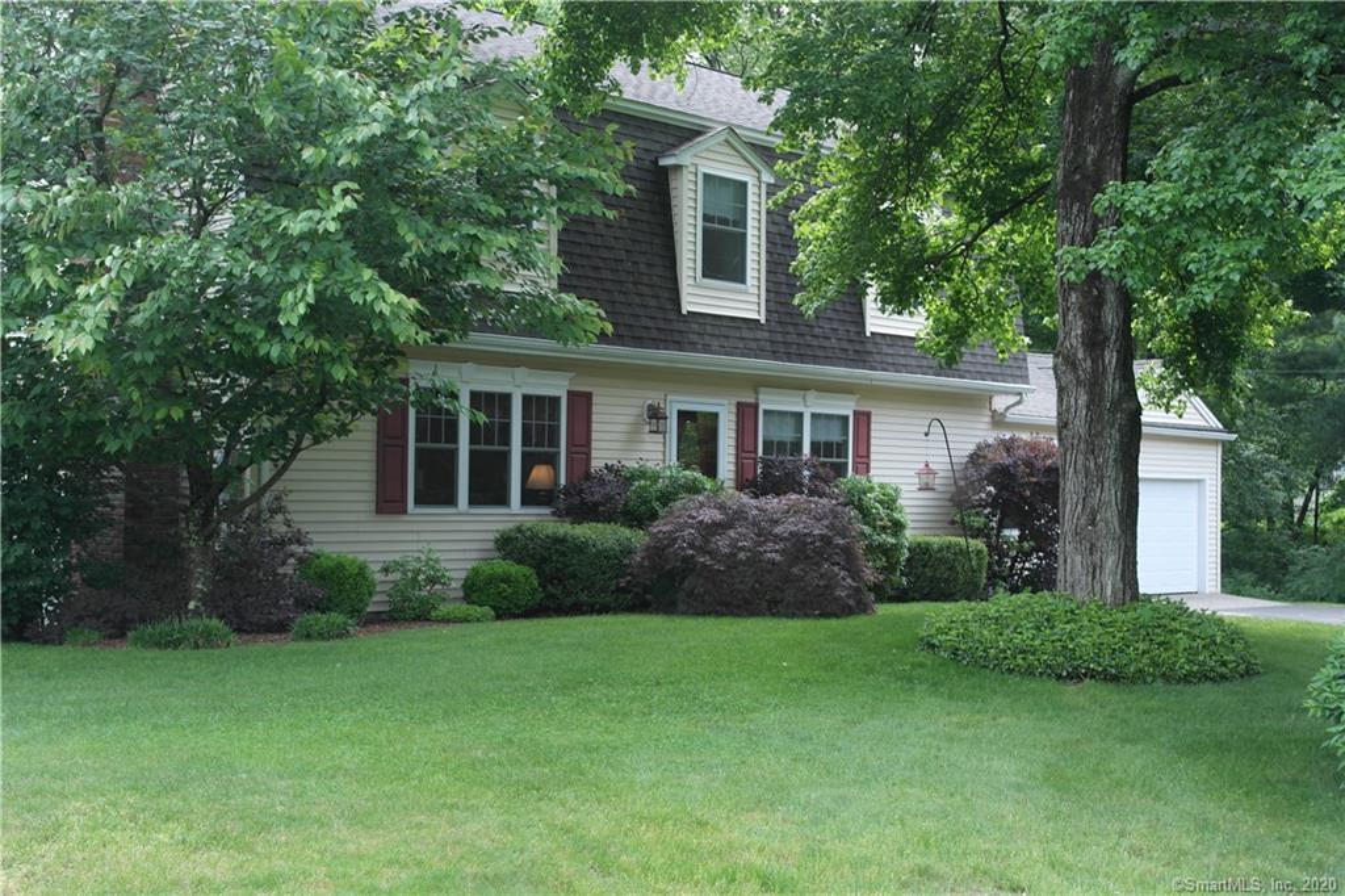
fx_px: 1718
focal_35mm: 46
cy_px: 448
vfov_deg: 29.2
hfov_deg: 42.8
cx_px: 672
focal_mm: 30
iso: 100
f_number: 4.5
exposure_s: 1/125
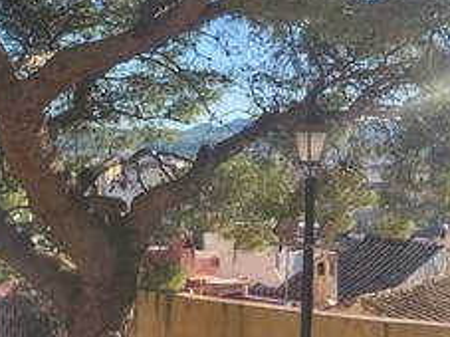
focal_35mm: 55
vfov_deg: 26.4
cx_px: 420
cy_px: 123
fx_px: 715
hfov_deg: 32.8
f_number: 1.8
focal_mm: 5.4
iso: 40
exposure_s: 1/2797
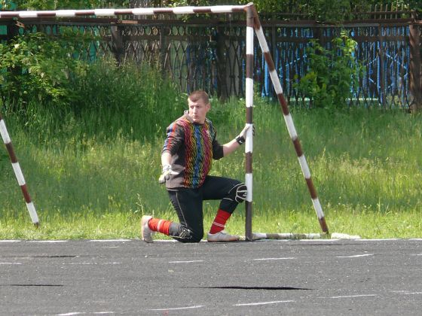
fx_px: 5730
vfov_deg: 3.2
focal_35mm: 470
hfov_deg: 4.2
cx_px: 211
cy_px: 158
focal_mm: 55.9
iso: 100
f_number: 4.5
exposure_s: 1/200
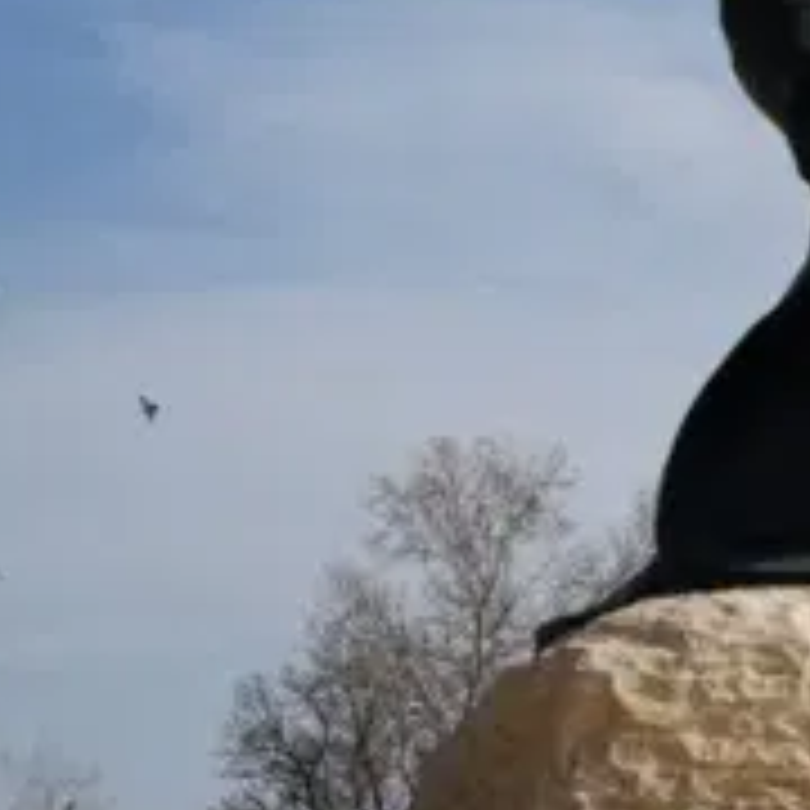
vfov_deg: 7.7
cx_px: 1935
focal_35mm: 228
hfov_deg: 7.2
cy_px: 207
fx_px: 6036
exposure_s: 1/320
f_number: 10
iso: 100
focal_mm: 55
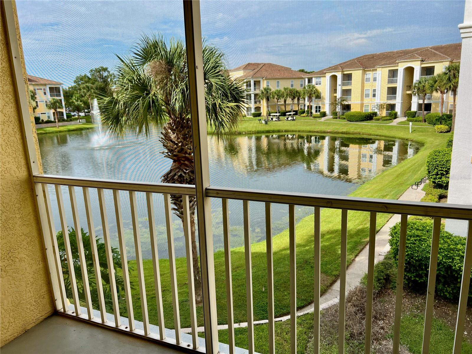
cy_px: 177
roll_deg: +2.2
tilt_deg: -12.7
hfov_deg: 67.3
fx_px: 355
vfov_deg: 53.1
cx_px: 236
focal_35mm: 26
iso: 50
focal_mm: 5.7
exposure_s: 1/2123
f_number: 1.5
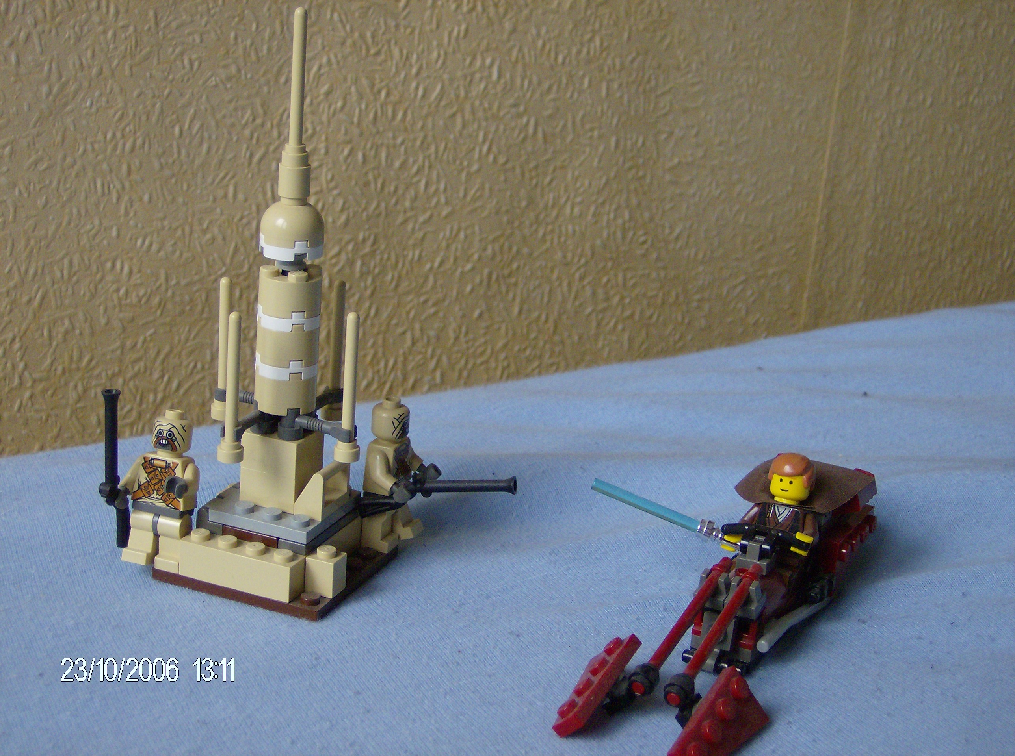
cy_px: 378
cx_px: 508
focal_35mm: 56
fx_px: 1638
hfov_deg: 34.4
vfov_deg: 26.0
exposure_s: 1/88
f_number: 3.4
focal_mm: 9.3
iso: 164
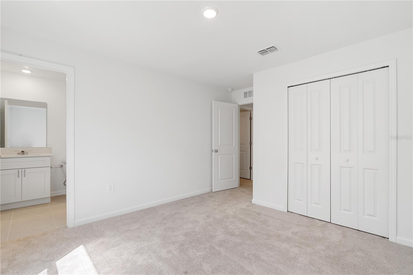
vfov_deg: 73.7
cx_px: 206
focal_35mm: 16
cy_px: 138
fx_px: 184
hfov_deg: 96.7
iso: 100
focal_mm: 16
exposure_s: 1
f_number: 9
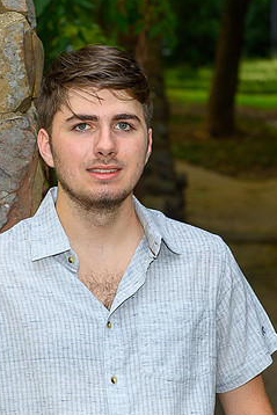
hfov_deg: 8.1
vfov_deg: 12.2
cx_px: 101
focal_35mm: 169
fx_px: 1949
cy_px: 246
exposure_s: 1/80
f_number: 5
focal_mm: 70
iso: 200
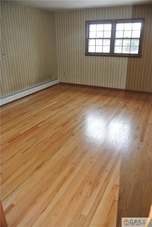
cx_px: 76
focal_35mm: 27
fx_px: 171
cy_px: 114
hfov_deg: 48.0
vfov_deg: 67.3
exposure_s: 1/60
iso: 500
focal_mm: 10
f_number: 3.5
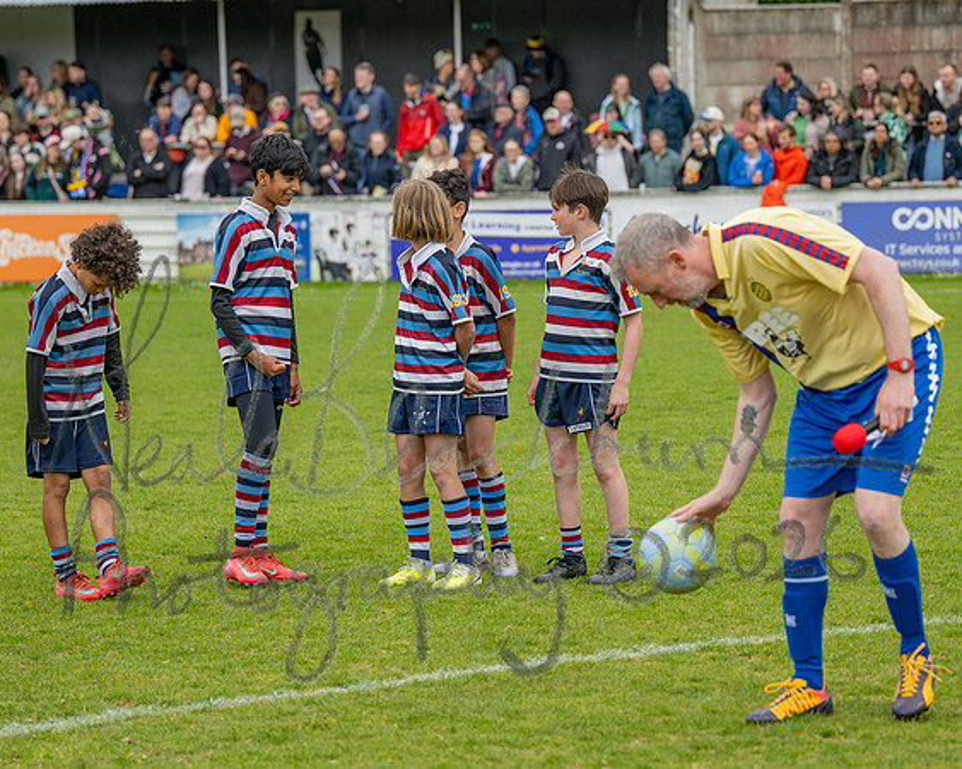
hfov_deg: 13.3
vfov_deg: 10.6
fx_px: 4137
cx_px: 441
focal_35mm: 145
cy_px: 384
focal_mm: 86
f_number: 2.8
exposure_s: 1/1250
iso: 125
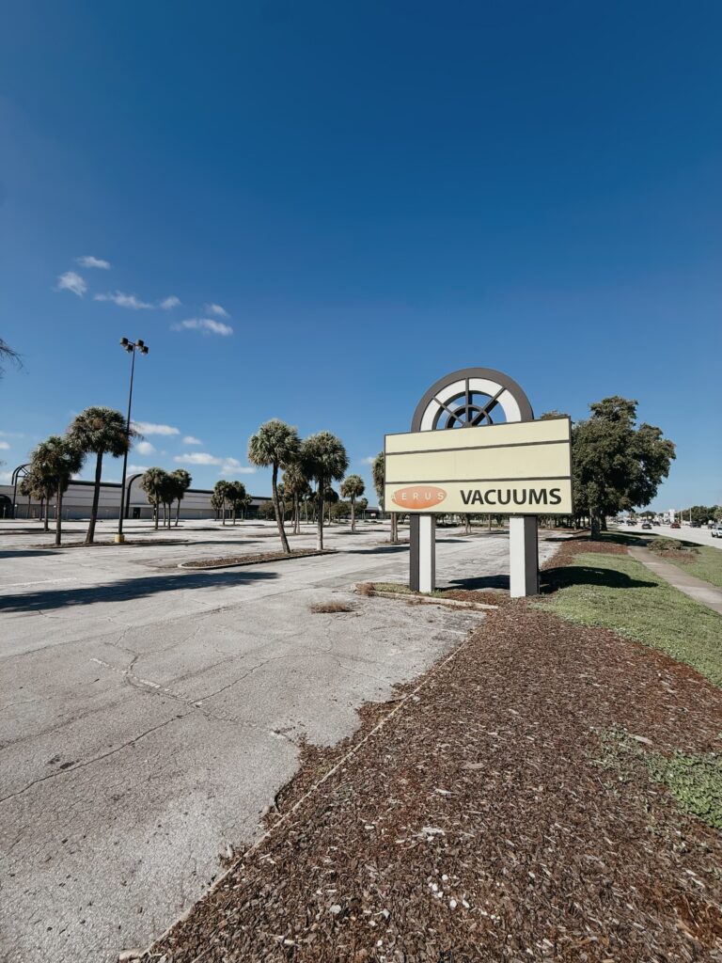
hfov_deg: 85.7
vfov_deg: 102.1
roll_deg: -1.6
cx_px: 361
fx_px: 389
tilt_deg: +5.9
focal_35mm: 14
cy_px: 482
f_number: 2.2
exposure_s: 1/3125
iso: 50
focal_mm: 2.22
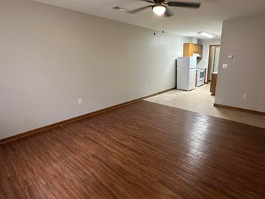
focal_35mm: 19
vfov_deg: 68.7
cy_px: 101
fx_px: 145
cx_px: 165
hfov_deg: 83.1
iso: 250
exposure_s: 1/60
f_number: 2.2
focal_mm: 2.22
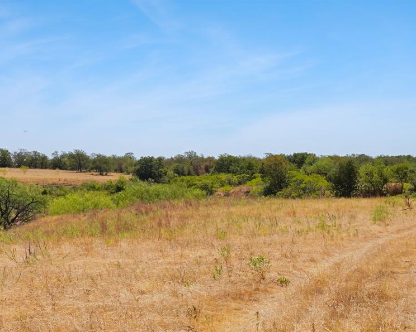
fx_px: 763
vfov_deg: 24.6
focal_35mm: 62
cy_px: 189
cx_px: 240
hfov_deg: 30.4
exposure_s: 1/2000
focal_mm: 32
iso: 2000
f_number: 18
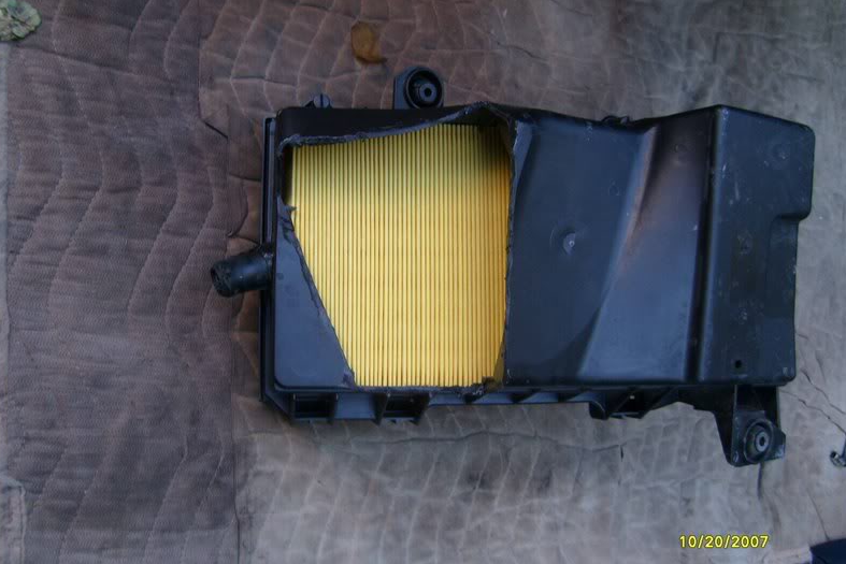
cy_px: 286
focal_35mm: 37
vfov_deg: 36.0
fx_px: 870
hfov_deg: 51.9
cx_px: 420
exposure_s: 1/45
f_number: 2.8
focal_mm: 5.8
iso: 80
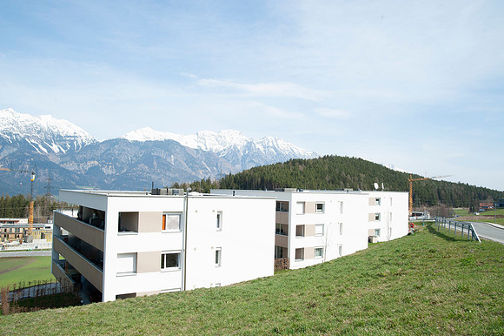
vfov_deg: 46.4
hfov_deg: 65.5
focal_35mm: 28
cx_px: 252
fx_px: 392
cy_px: 168
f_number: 11
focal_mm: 28
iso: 200
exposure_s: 1/250
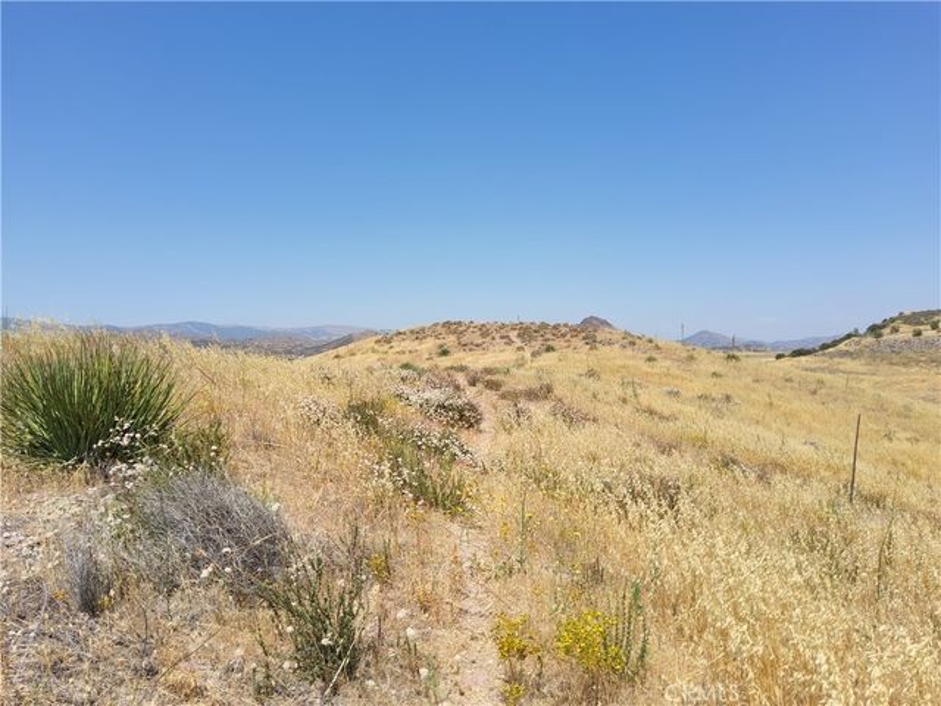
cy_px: 353
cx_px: 470
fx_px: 680
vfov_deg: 54.9
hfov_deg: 69.4
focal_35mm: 25
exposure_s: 1/1588
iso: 32
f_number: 2
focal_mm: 3.08
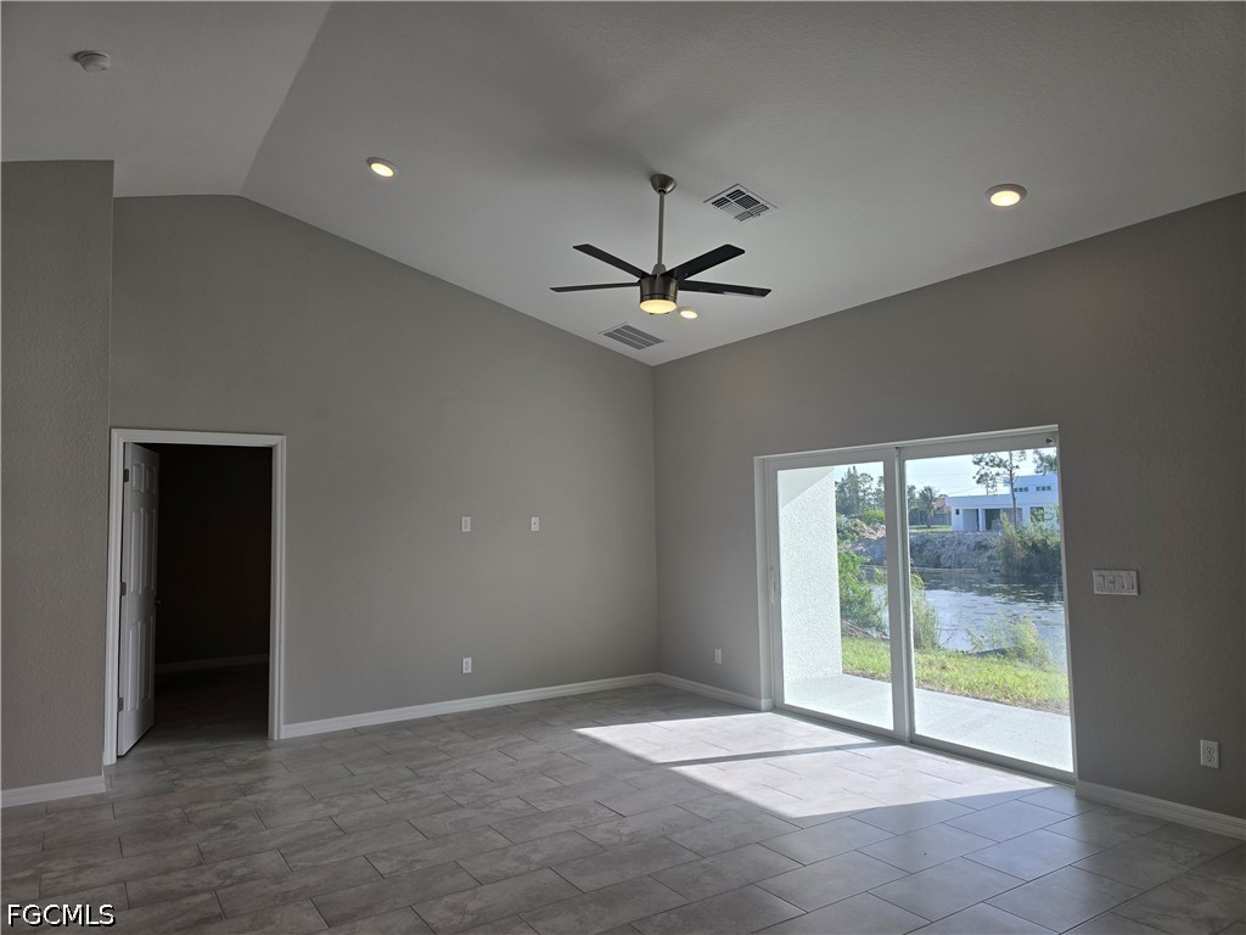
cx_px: 623
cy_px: 468
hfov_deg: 73.9
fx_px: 828
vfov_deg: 58.9
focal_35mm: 23
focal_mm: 6.3
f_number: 1.7
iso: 12
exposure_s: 1/218
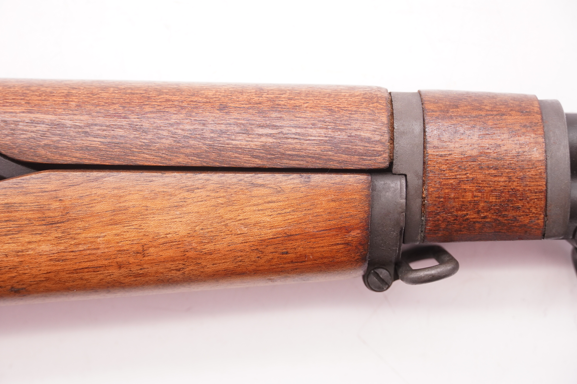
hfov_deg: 25.1
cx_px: 288
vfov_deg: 16.8
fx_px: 1297
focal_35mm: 81
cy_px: 192
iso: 800
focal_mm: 54
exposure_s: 1/125
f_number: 5.6
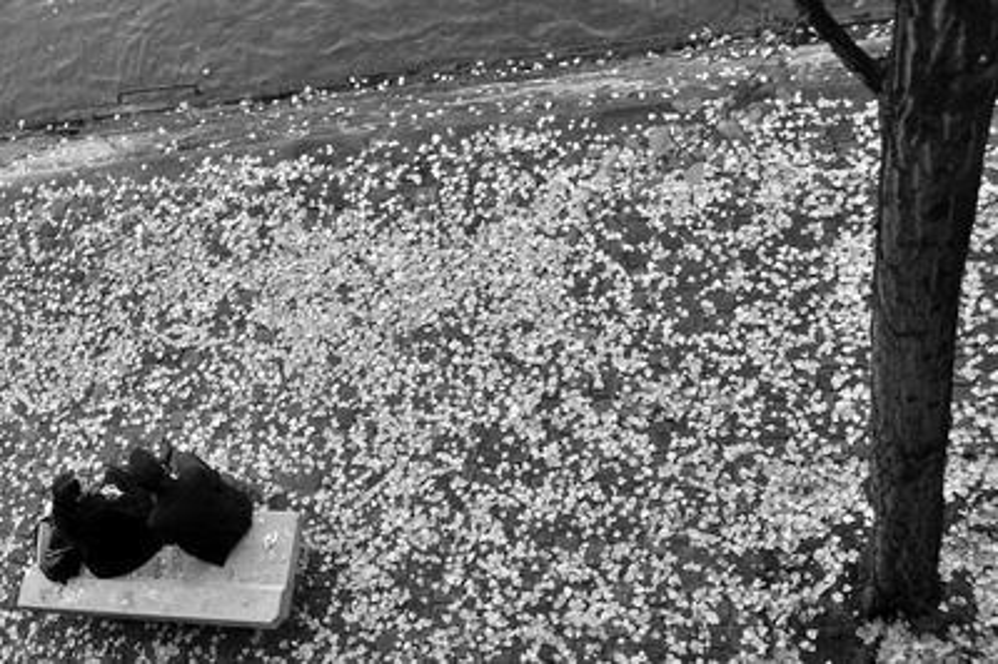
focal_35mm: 36
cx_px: 499
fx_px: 997
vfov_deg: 36.8
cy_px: 332
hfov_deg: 53.2
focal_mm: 24
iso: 200
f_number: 5.6
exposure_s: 1/125
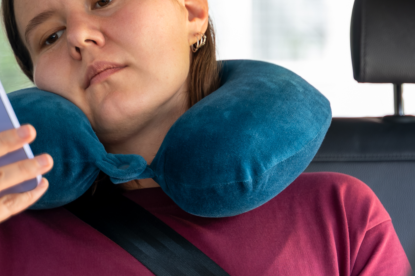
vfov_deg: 8.6
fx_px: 1820
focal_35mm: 158
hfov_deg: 12.9
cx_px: 335
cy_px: 4
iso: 100
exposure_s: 1/15
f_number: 2.8
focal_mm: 65
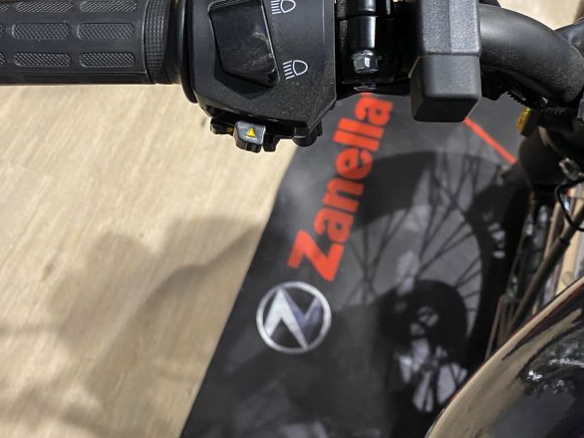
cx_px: 237
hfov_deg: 40.3
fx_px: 793
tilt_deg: -52.6
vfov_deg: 29.8
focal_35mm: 47
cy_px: 58
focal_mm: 4.25
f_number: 1.8
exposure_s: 1/50
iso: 64
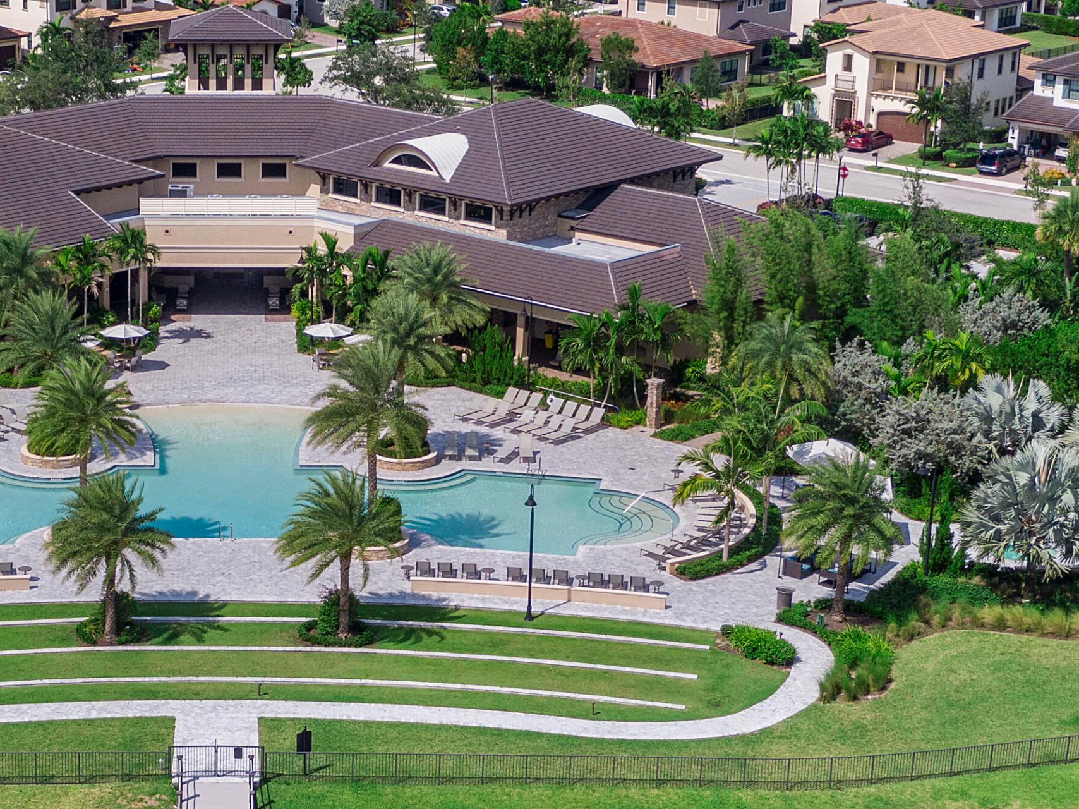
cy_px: 555
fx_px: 2524
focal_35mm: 81
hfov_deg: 23.8
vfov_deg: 18.1
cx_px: 219
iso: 100
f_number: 3.8
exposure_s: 1/1000
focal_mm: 8.6
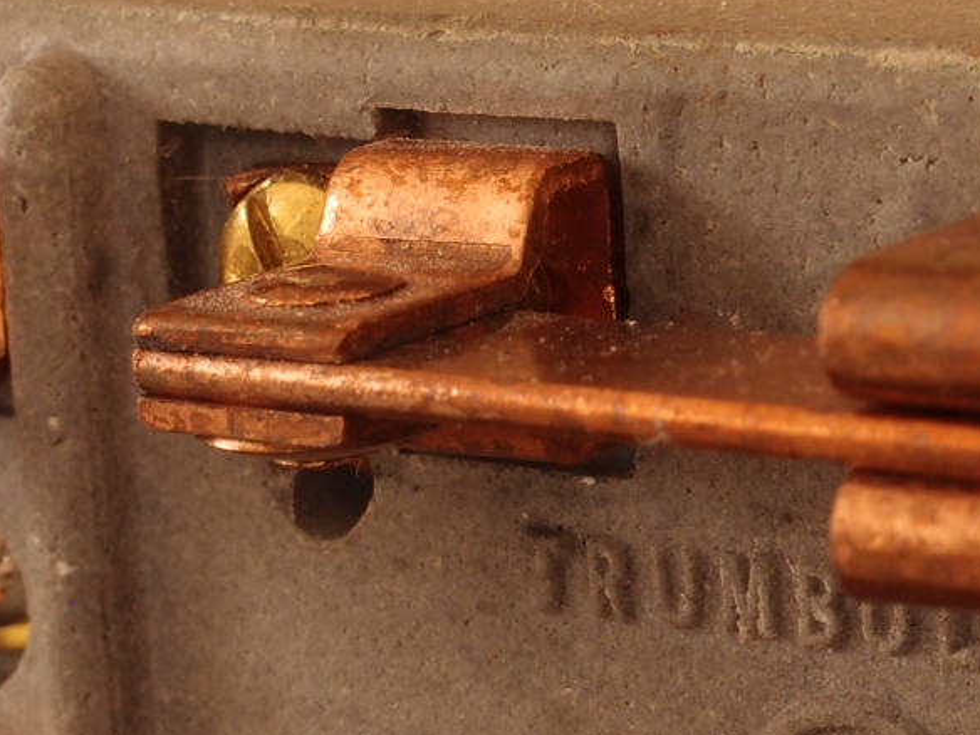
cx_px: 775
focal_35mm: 178
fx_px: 5039
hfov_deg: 11.1
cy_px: 743
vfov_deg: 8.3
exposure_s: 1/1.6
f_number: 5.6
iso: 100
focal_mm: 14.05
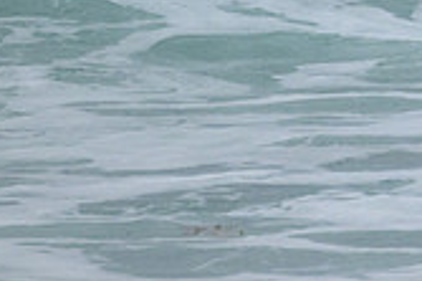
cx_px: 697
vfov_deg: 0.5
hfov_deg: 0.7
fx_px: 32637
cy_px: -146
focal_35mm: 2787
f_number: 11
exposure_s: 1/1600
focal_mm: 800
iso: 2500
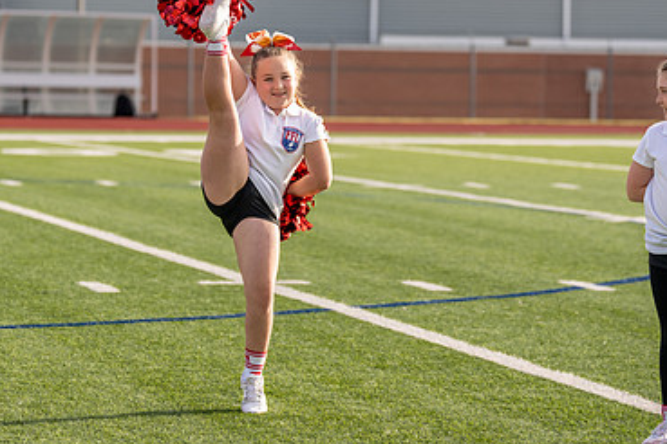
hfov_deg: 12.2
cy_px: 141
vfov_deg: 8.2
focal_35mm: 168
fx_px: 3112
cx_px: 256
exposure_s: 1/2500
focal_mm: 92
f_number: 2.8
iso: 250
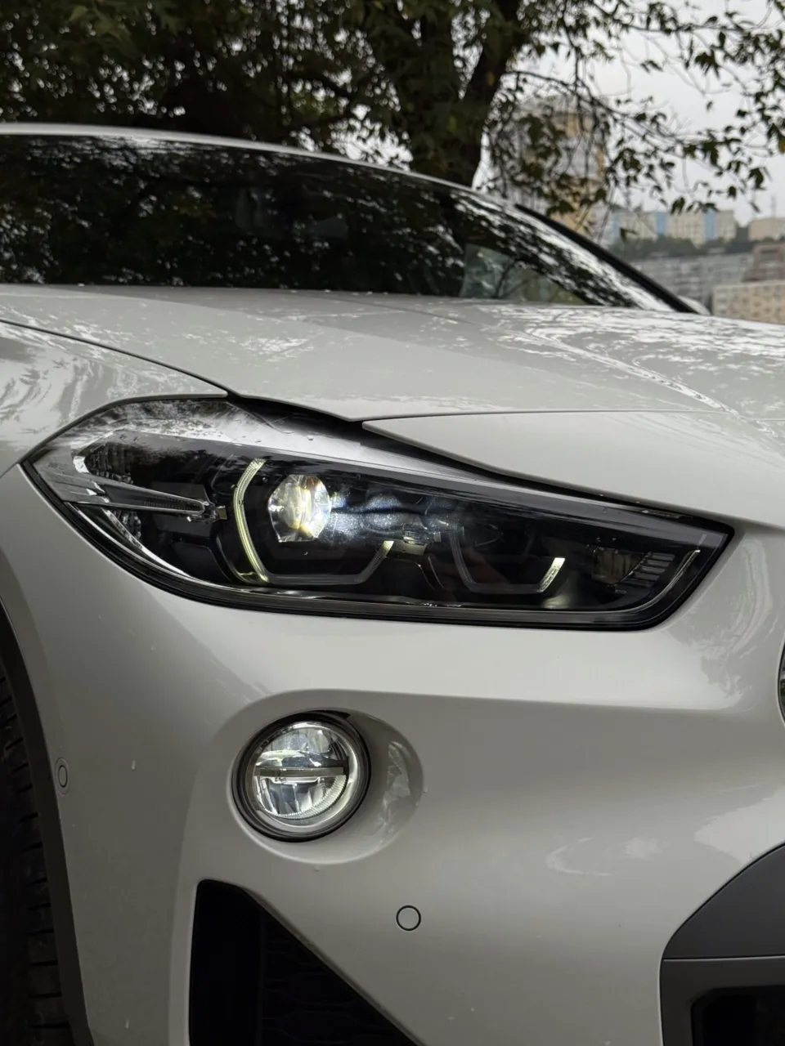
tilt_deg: -2.1
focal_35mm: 48
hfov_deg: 30.3
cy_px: 523
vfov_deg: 39.7
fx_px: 1451
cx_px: 392
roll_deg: +1.4
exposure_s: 1/3534
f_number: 1.78
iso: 64
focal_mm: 6.76
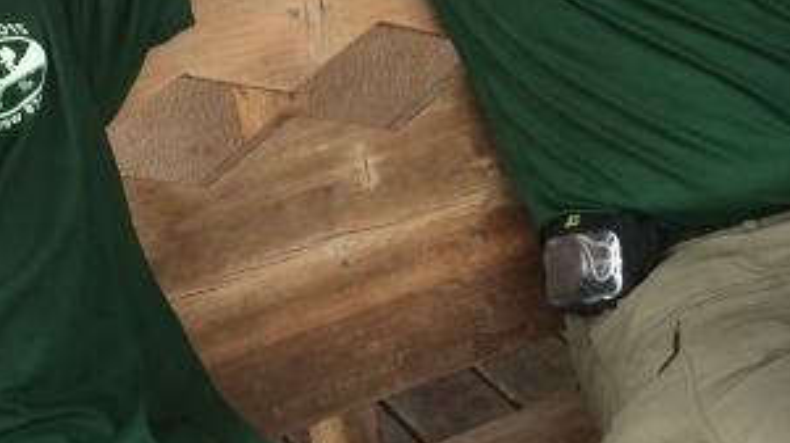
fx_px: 1759
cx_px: 328
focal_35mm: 84
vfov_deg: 14.0
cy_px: -60
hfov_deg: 25.3
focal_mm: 4.15
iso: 32
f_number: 2.2
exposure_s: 1/40
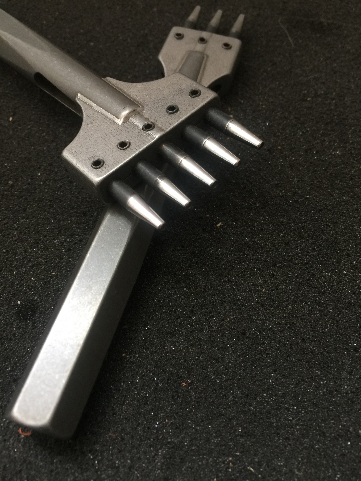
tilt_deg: -61.6
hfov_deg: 48.2
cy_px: 240
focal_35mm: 29
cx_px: 180
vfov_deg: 61.7
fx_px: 403
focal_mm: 4.15
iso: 64
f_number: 2.2
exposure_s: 1/17
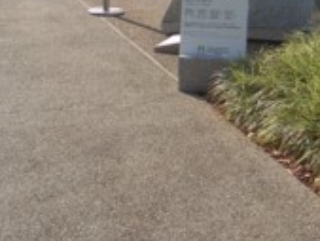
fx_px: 962
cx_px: 178
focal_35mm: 104
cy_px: -40
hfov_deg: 18.9
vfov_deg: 13.9
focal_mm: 8
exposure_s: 1/1000
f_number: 2.8
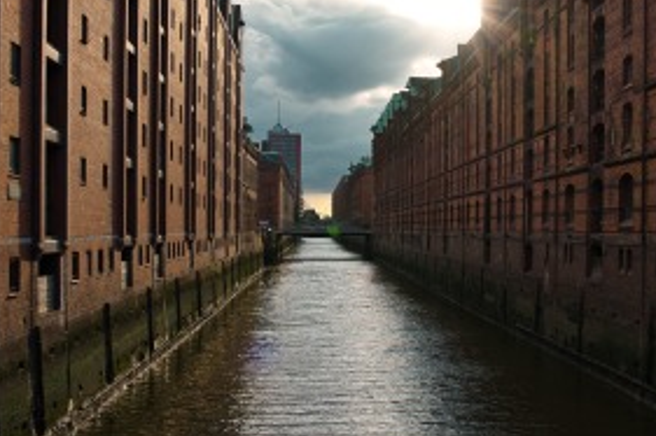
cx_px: 385
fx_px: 747
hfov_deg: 47.2
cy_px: 124
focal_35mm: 41
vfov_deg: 32.1
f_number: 8
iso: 100
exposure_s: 1/200
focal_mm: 24
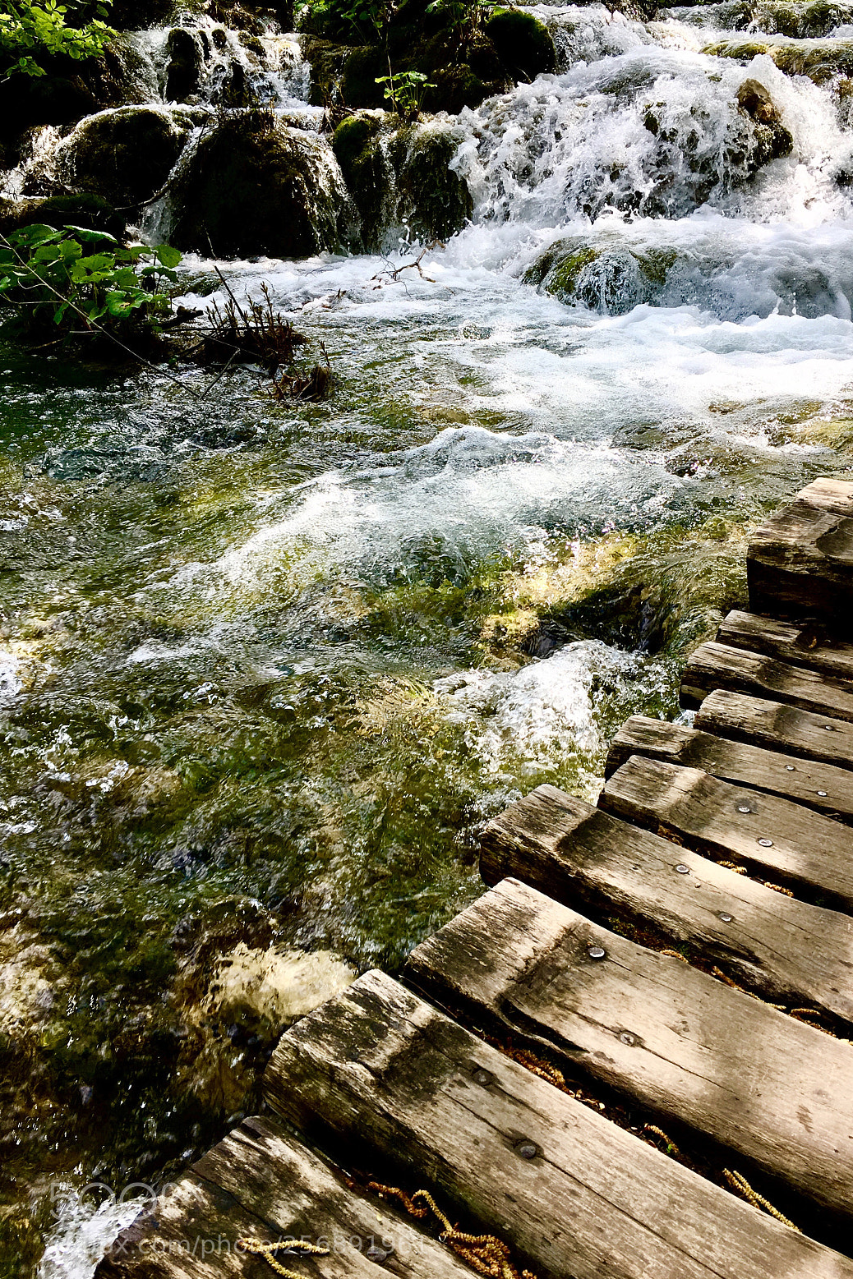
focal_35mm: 31
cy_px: 652
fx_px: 1102
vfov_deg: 60.3
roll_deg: +0.2
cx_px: 491
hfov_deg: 42.2
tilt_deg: -26.1
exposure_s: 1/444
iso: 25
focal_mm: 4.15
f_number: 2.2
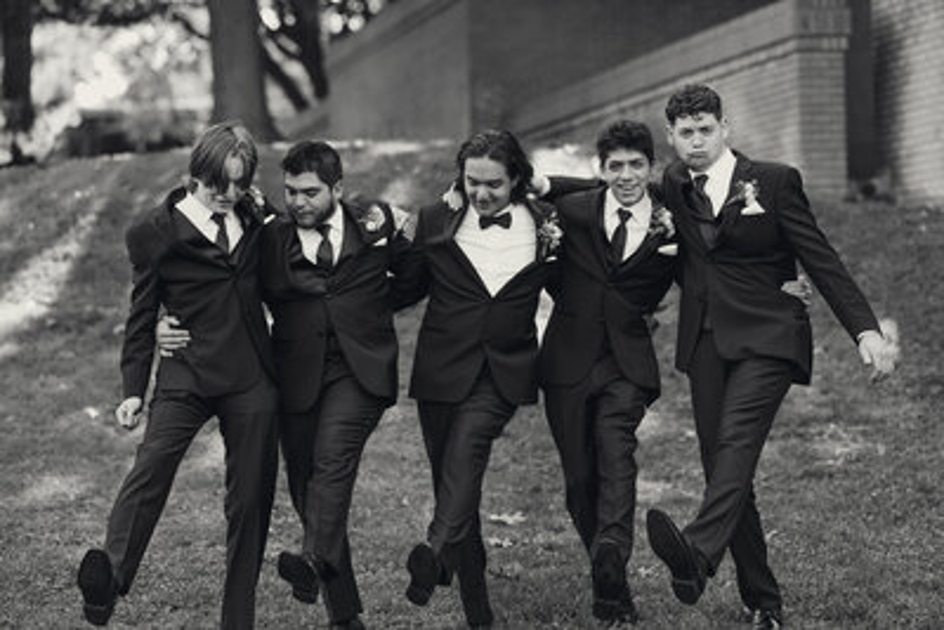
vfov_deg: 13.1
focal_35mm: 105
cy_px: 315
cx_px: 472
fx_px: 2754
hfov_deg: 19.4
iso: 400
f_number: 2.5
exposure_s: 1/1250
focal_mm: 105
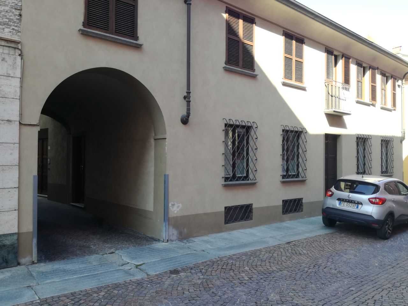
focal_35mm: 27
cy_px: 153
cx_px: 204
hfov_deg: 65.3
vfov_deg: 51.4
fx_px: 318
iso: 50
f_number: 2
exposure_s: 1/119
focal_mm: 3.79
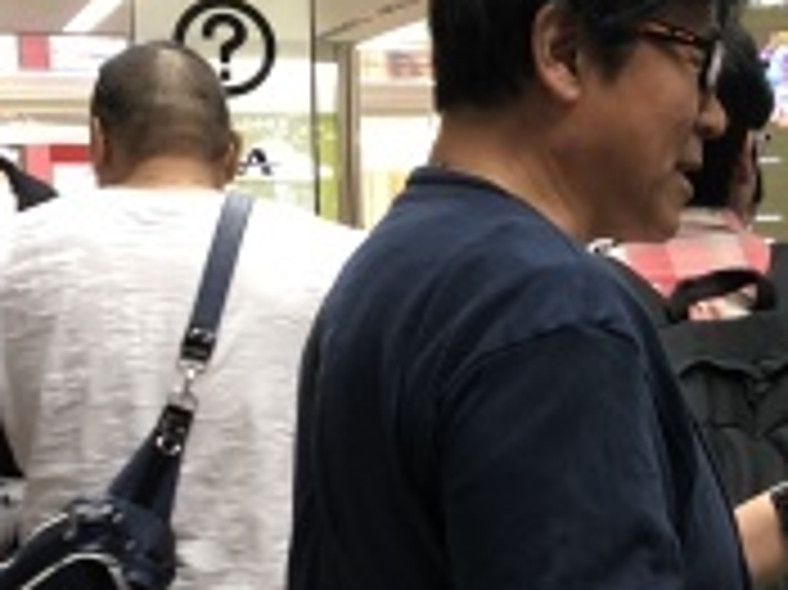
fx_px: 1820
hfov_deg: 23.7
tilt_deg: -3.4
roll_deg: -0.1
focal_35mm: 80
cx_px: 716
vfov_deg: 18.4
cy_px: 345
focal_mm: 4
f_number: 1.8
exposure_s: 1/50
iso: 160
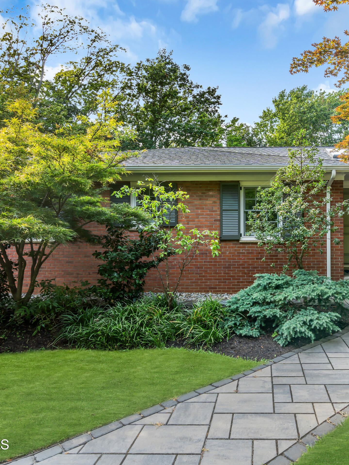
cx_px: 259
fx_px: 323
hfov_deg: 54.3
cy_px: 225
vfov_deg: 71.6
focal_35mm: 24
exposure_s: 1/50
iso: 200
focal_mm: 16
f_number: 8
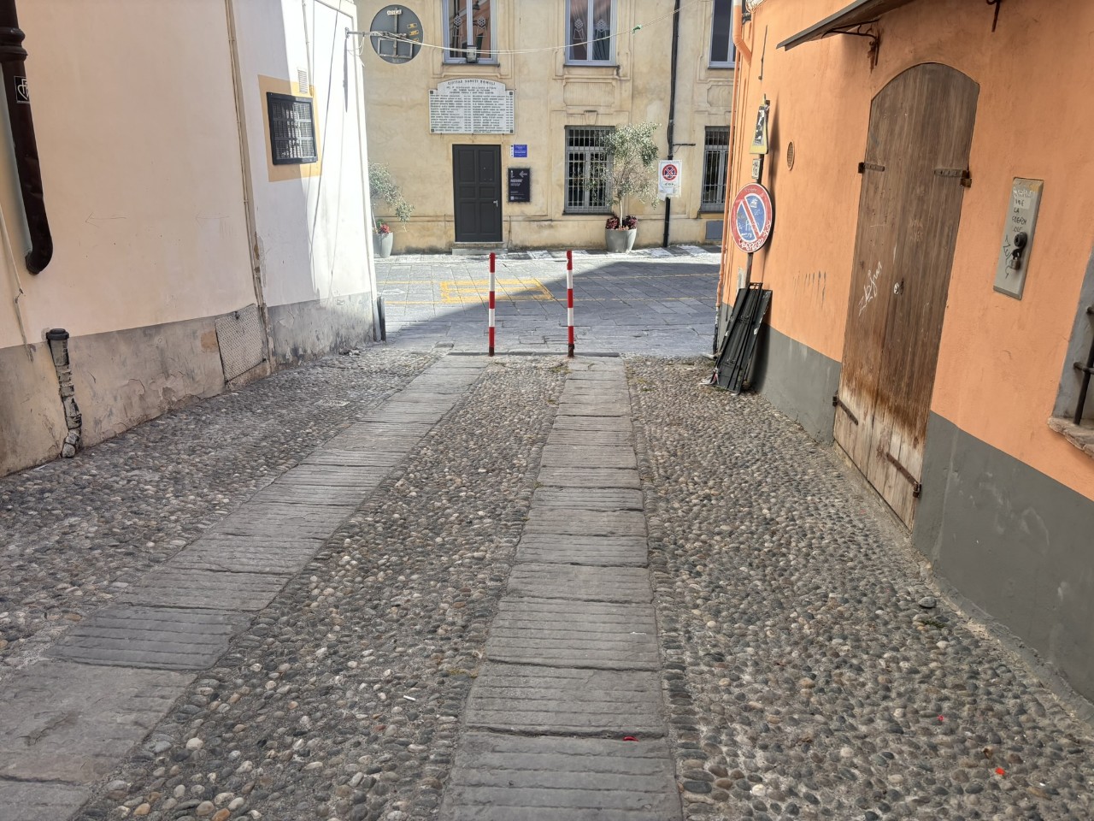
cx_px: 547
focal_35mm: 26
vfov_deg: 53.1
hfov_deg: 67.3
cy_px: 410
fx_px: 822
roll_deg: -0.3
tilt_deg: -16.7
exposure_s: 1/662
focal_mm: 5.96
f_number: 1.6
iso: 50
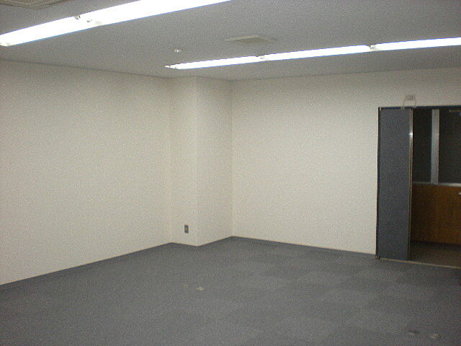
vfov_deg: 37.7
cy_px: 173
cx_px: 230
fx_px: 506
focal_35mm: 38
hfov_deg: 49.0
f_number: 3.1
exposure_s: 1/46.2
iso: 156
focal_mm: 6.3
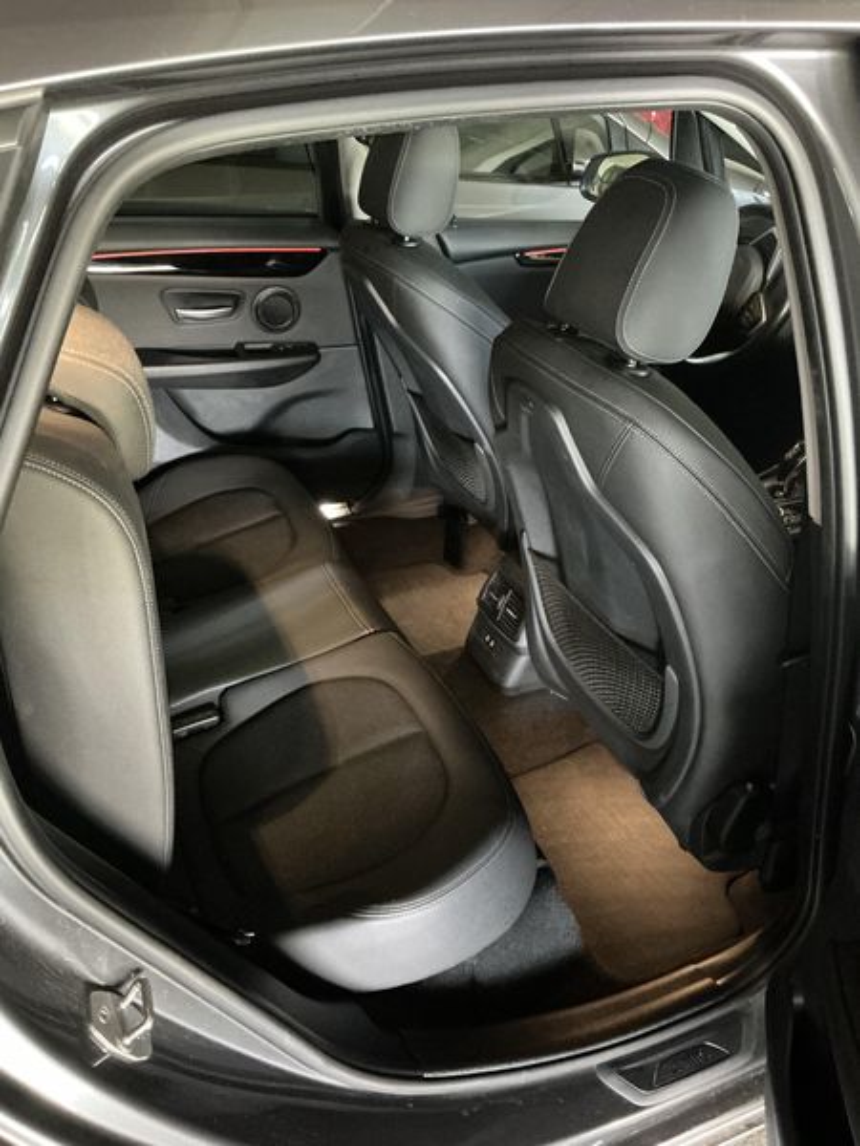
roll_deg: -2.1
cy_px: 573
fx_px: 928
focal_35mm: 28
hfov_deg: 49.7
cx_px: 430
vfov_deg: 63.4
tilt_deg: -33.9
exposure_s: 1/15
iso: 640
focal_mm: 3
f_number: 1.8
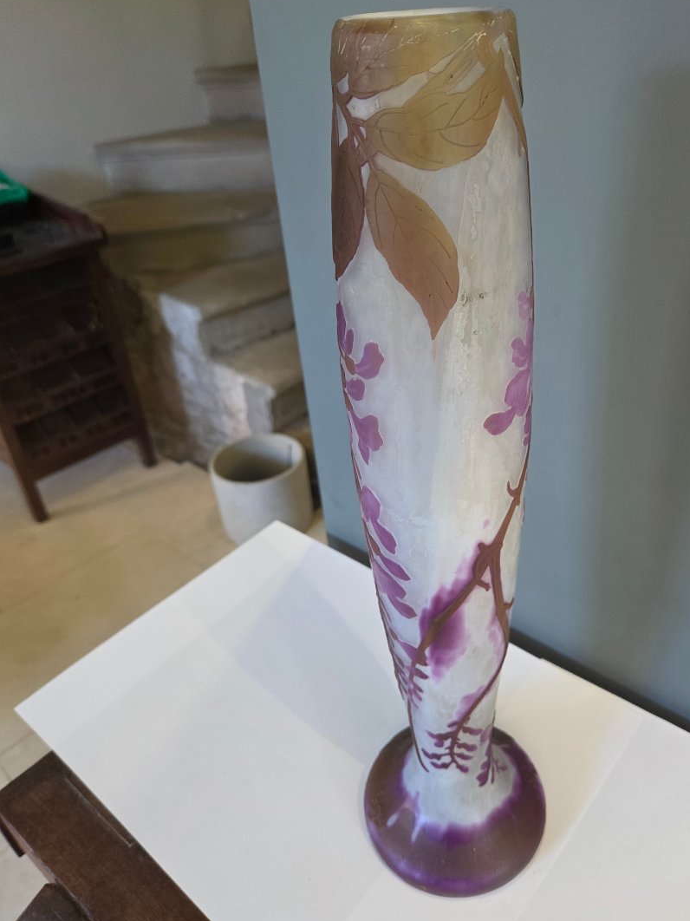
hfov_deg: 52.9
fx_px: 691
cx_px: 389
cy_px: 467
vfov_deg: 67.3
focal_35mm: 26
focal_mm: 5.4
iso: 320
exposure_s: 1/120
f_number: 1.8
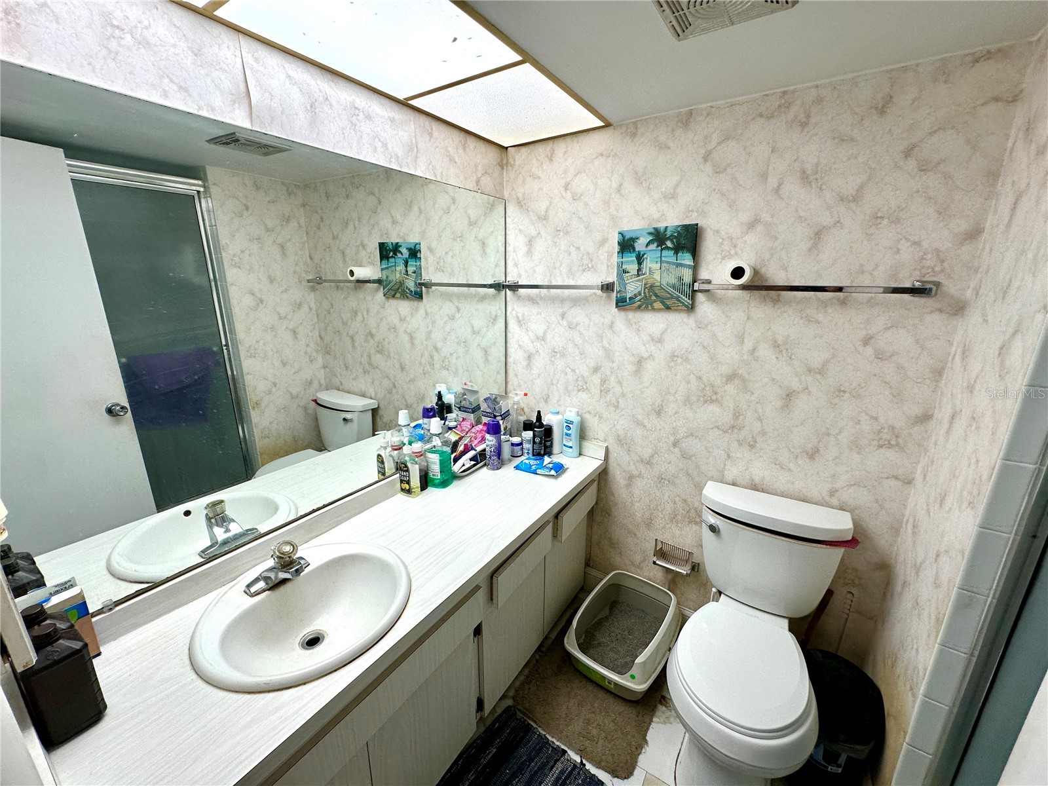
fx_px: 424
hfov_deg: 102.1
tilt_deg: -16.0
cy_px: 393
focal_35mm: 14
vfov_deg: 85.7
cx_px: 524
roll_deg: -0.5
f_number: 2.2
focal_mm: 2.22
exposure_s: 1/120
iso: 125
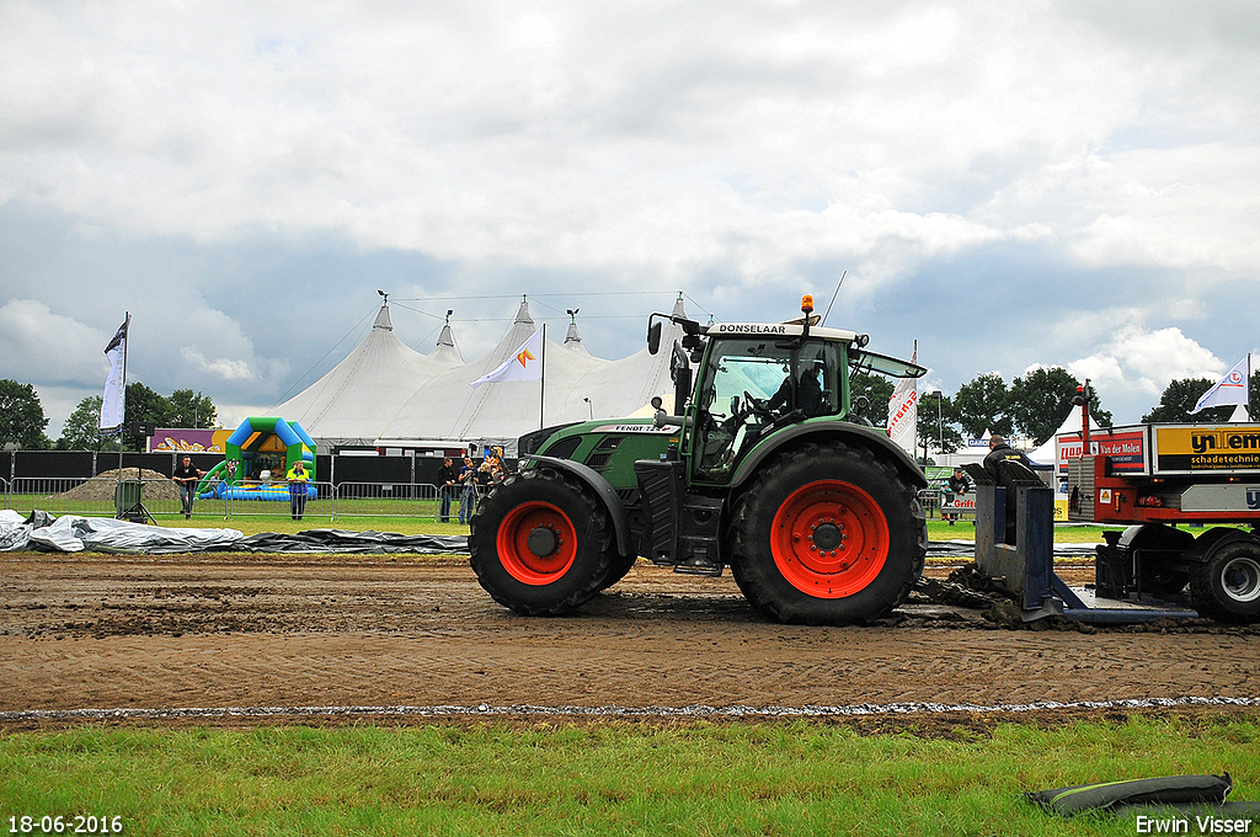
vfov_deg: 41.6
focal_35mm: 32
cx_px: 630
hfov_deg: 59.6
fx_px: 1101
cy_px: 418
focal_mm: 21
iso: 500
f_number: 5
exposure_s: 1/4000
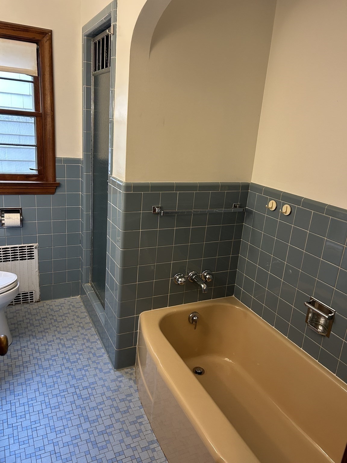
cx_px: 174
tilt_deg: -17.1
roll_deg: -4.3
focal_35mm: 26
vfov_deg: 67.3
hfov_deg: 53.1
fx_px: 348
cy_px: 232
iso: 160
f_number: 1.5
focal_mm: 5.7
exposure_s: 1/60
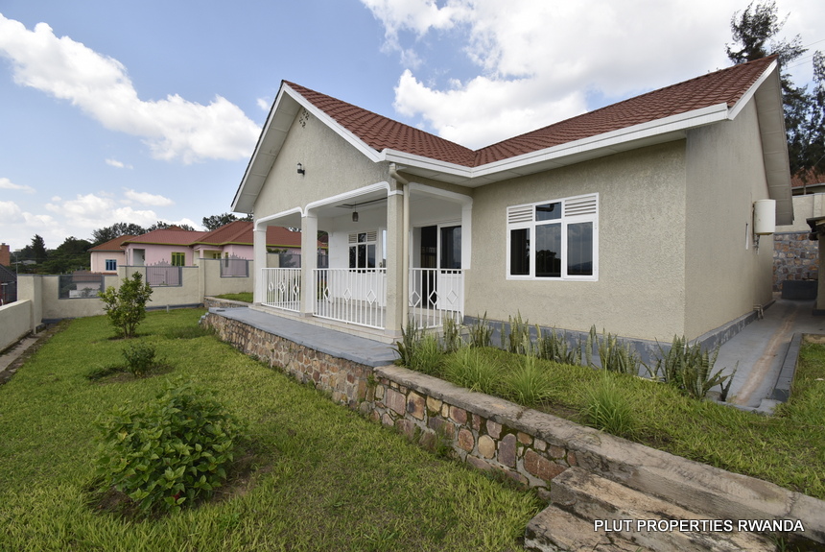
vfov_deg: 77.4
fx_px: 344
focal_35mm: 15
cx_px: 412
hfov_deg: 100.3
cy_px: 276
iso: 125
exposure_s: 1/200
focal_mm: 10
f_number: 8
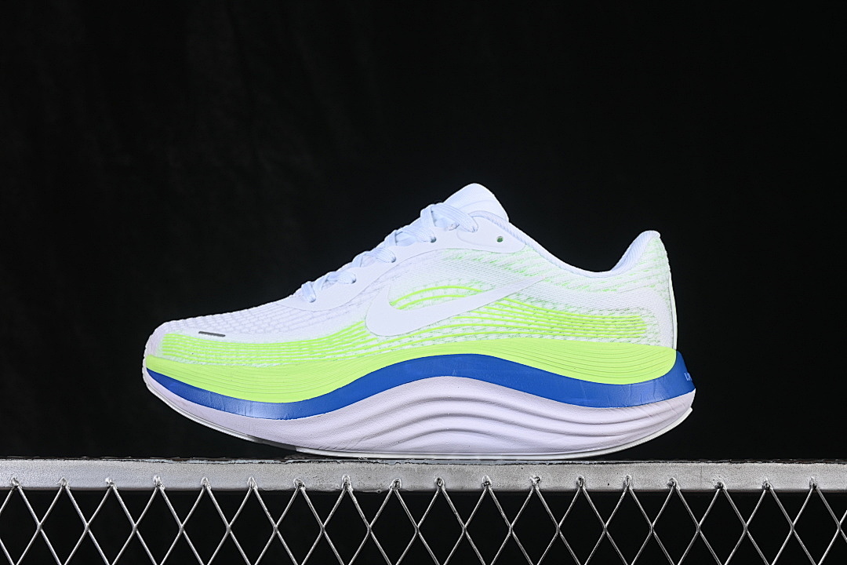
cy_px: 282
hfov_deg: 27.0
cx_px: 424
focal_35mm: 75
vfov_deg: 18.2
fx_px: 1764
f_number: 8
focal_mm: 50
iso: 160
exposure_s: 1/80
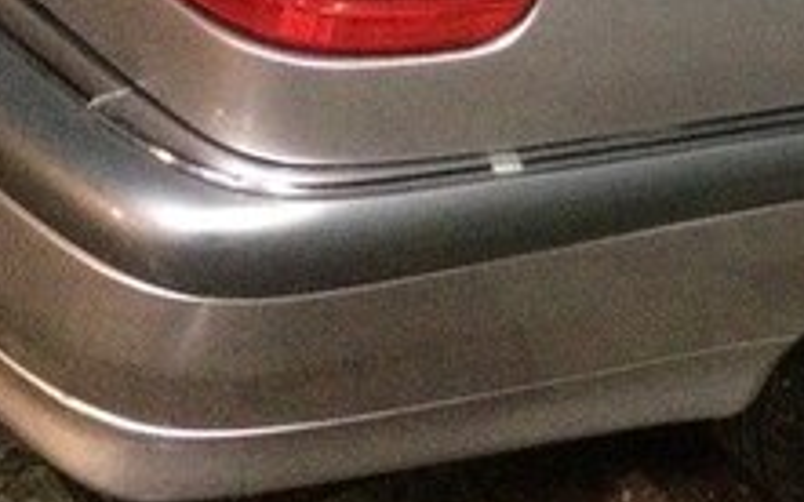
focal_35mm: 92
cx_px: 1113
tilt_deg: -18.1
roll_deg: -29.9
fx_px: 2015
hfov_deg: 20.2
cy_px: -158
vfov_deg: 13.7
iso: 800
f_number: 2.2
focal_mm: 4.15
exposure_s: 1/17
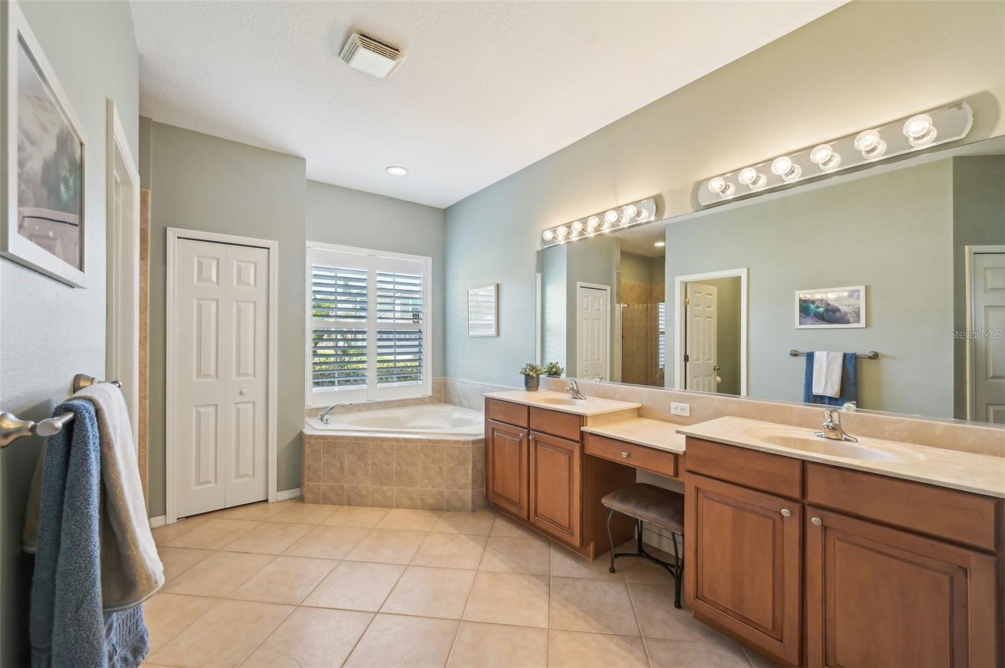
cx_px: 502
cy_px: 334
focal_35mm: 14
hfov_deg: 104.3
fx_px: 390
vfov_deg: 81.1
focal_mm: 14
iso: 400
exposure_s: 1/20
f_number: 8
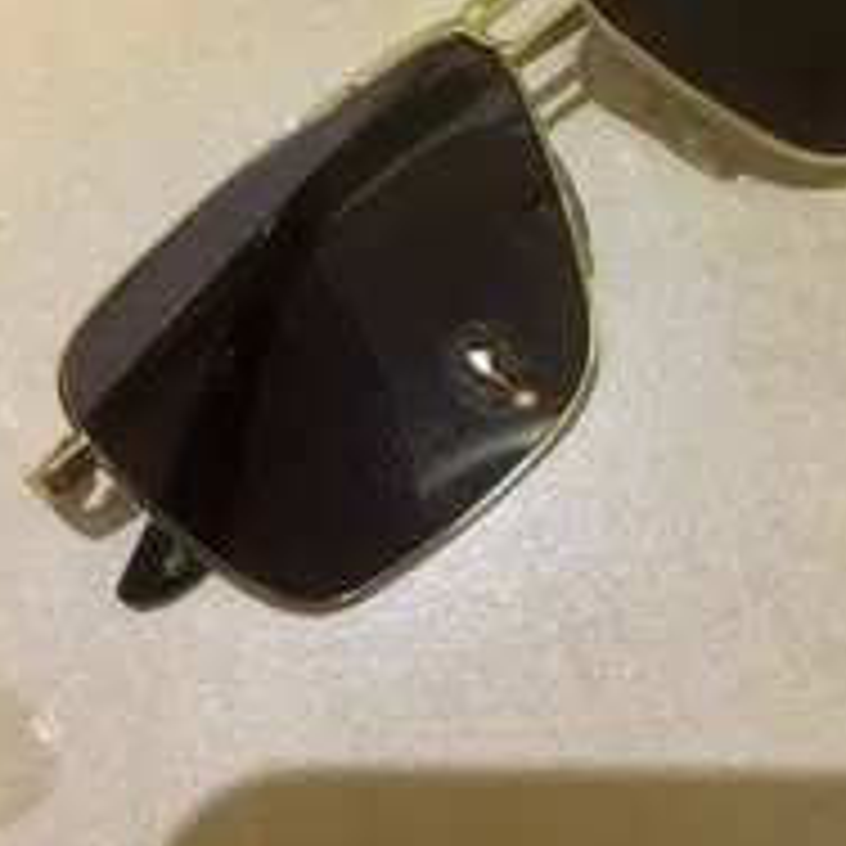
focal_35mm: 49
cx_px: 585
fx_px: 1355
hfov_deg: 34.3
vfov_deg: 33.1
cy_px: 104
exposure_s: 1/50
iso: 100
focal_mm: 5.1
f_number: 1.6
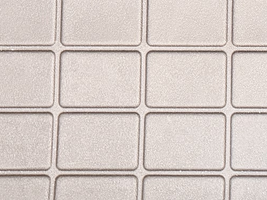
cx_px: 289
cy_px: 24
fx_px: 1056
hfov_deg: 14.1
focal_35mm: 137
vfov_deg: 10.8
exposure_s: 1/60
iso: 800
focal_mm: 6.76
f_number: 1.78
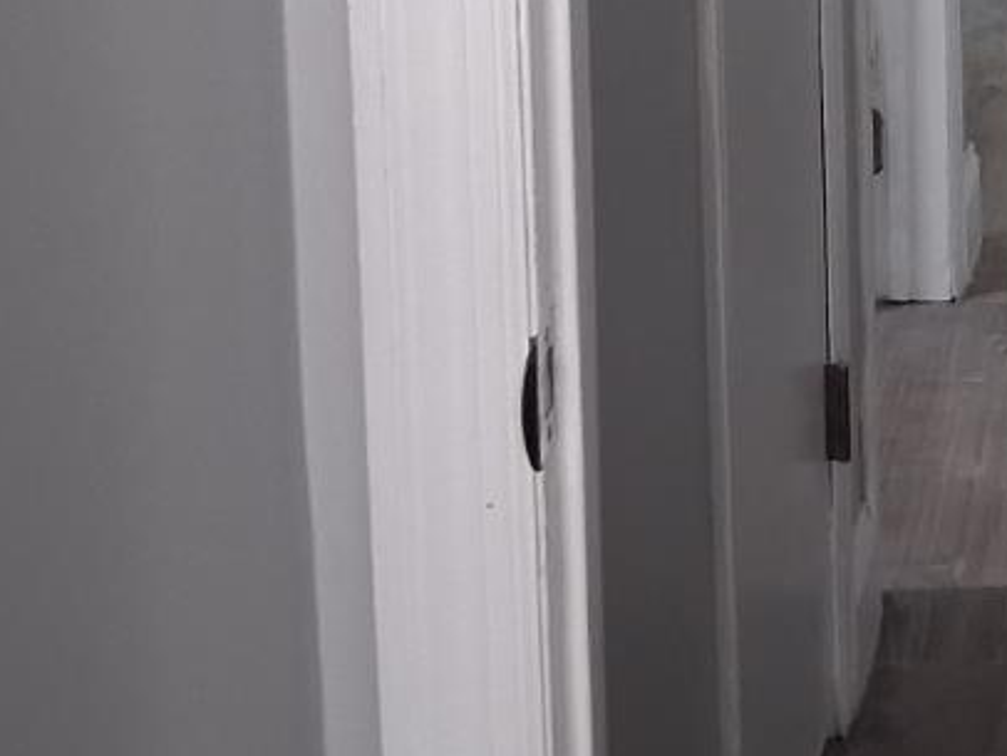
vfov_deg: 14.2
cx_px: 1196
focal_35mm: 96
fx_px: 2794
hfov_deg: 19.3
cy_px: -440
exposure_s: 1/60
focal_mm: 3.98
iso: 500
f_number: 1.8
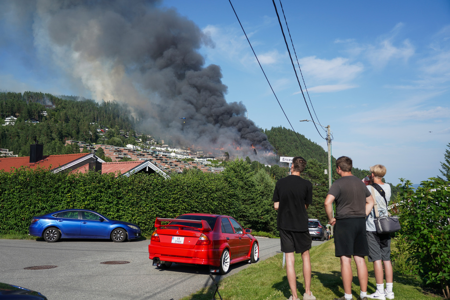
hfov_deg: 57.2
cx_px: 225
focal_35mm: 33
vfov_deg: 40.0
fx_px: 413
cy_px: 150
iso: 100
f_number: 4
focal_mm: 33
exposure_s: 1/1000
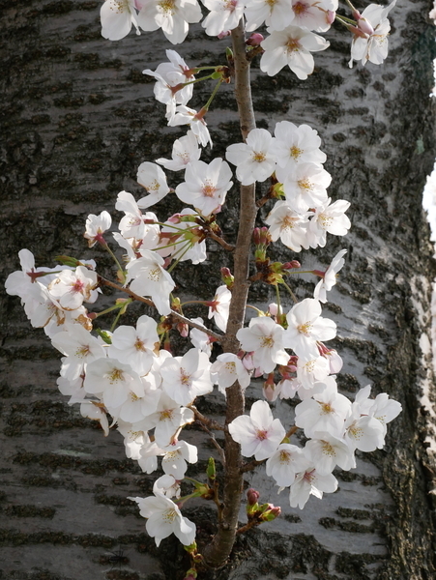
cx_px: 218
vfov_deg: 29.4
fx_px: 1107
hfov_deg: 22.3
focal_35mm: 66
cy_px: 290
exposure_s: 1/500
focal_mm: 33
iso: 800
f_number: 10
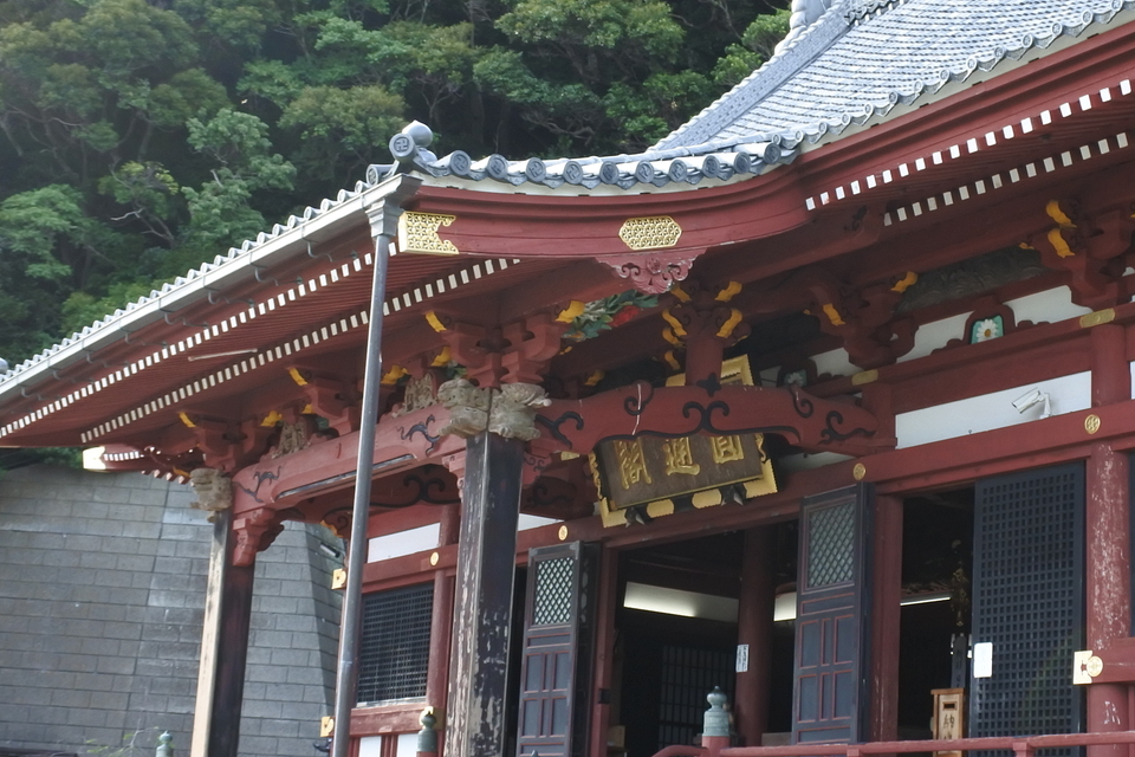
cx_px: 669
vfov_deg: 21.9
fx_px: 1955
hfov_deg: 32.3
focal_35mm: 62
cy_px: 434
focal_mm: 11.8
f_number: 3.8
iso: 280
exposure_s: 1/250
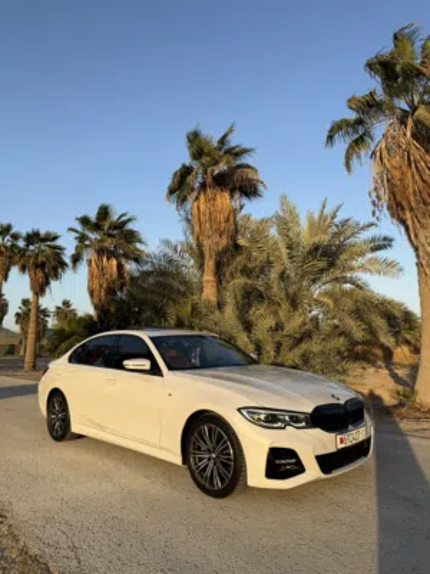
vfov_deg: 71.6
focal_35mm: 24
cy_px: 287
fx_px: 398
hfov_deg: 56.8
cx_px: 215
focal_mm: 6.76
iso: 80
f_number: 1.78
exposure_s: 1/1949
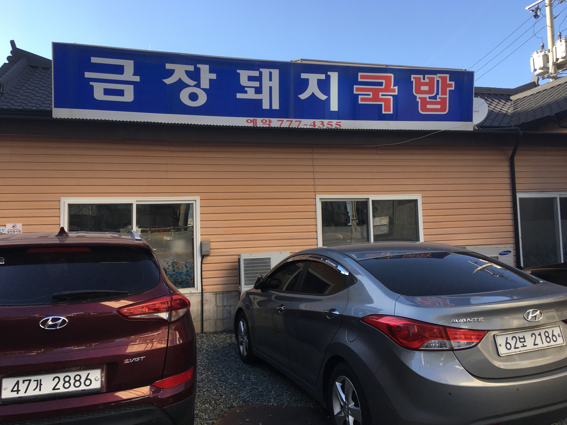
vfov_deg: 46.8
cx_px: 291
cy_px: 207
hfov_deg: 60.0
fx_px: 491
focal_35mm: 30
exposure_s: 1/405
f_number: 2.2
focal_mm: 4.15
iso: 25
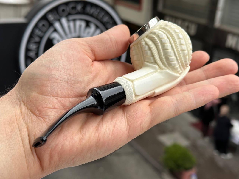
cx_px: 120
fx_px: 331
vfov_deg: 30.3
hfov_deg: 39.7
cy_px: 90
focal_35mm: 48
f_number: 1.78
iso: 64
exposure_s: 1/1050
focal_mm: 6.86
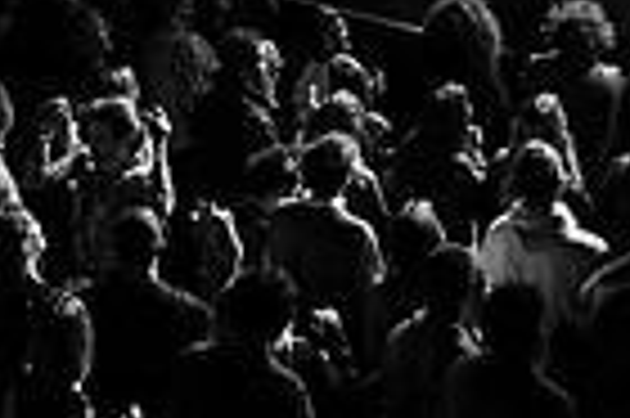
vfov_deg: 9.6
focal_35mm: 134
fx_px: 2342
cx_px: 541
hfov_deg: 15.2
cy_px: -409
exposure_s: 1/125
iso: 2500
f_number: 3.2
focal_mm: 29
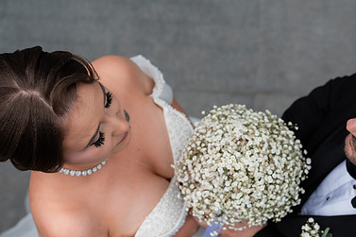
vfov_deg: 21.4
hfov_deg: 31.7
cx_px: 237
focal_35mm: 63
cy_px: 167
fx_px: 623
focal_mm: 41
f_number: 3.5
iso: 200
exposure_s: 1/800
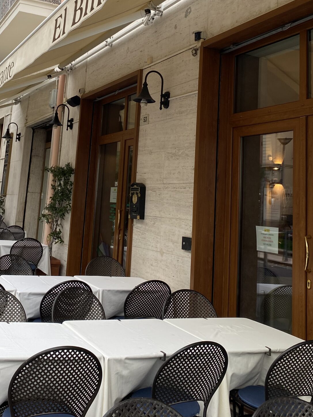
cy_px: 99
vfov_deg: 40.0
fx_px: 555
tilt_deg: +11.6
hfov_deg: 31.1
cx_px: 92
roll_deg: -4.9
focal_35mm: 46
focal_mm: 4.25
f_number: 1.8
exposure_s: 1/246
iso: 32
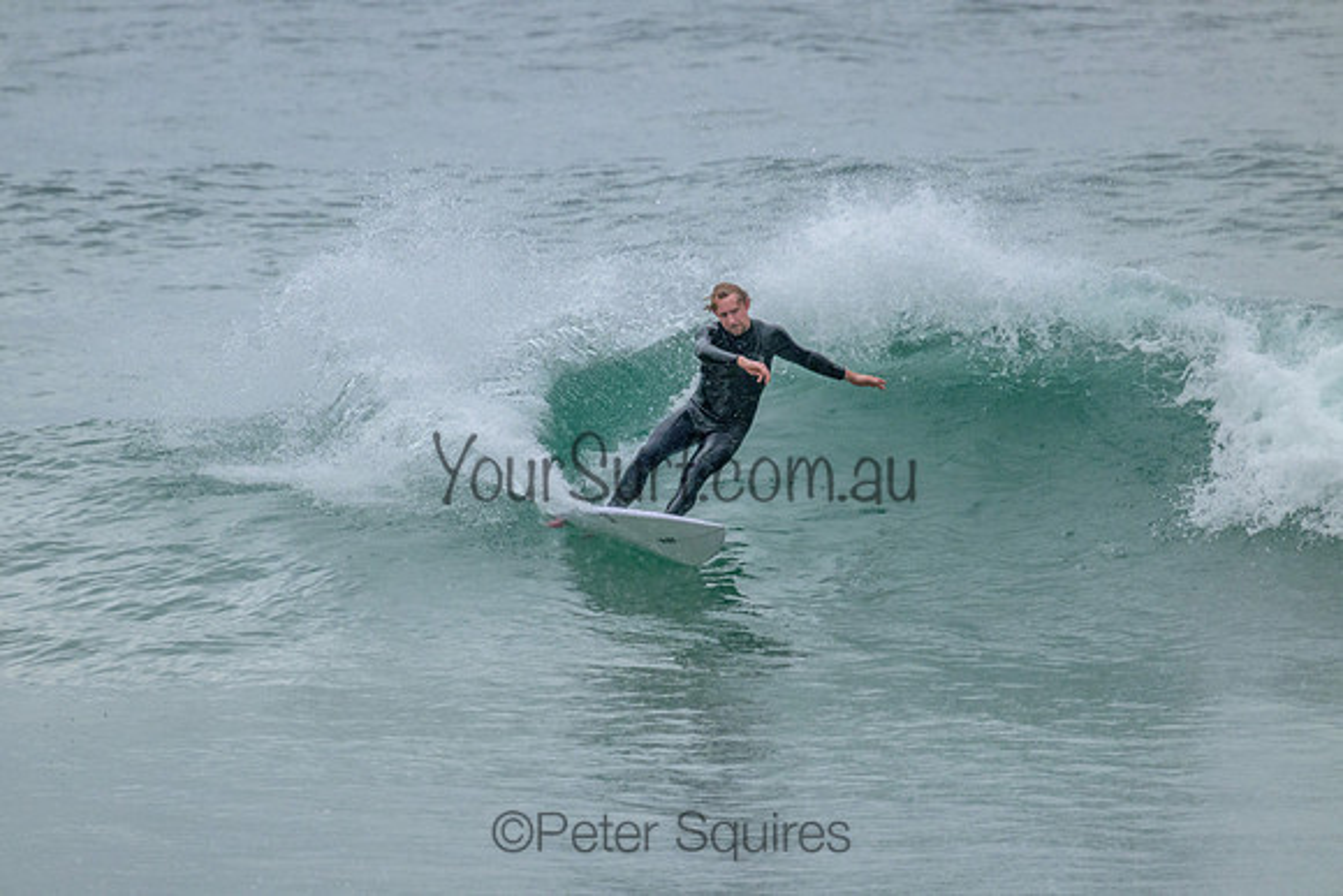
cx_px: 672
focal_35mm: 800
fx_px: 29850
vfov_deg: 1.7
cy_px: 448
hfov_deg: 2.6
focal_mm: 800
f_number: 11
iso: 3600
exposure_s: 1/1600
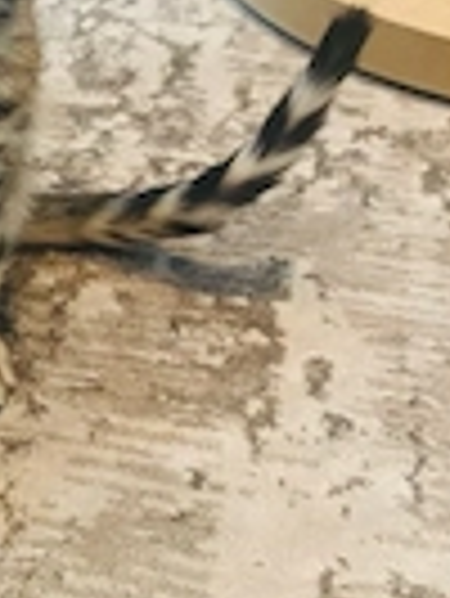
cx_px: -104
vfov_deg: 25.0
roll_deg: +6.5
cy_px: 333
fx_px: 1350
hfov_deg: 17.9
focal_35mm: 78
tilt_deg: -44.3
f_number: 1.8
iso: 125
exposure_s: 1/50
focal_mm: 4.25
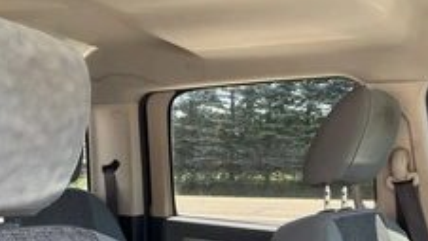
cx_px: 189
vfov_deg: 20.8
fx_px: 635
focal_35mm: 56
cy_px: 239
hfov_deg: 37.2
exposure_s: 1/122
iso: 64
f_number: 1.8
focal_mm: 3
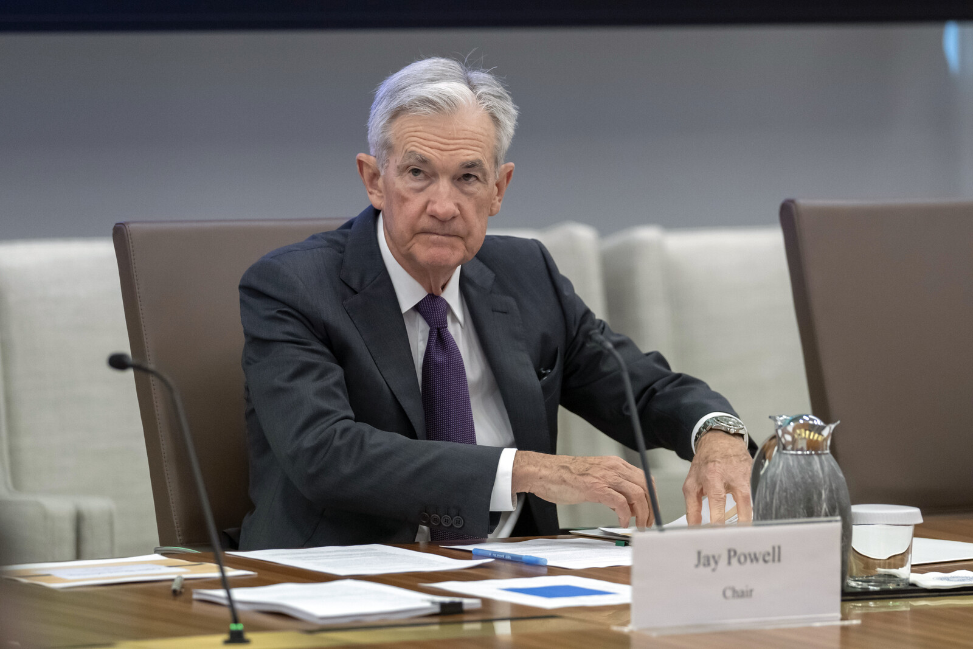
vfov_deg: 5.7
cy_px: 324
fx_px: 6514
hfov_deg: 8.5
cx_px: 486
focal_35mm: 241
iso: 3200
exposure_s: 1/500
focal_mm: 161
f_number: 2.8
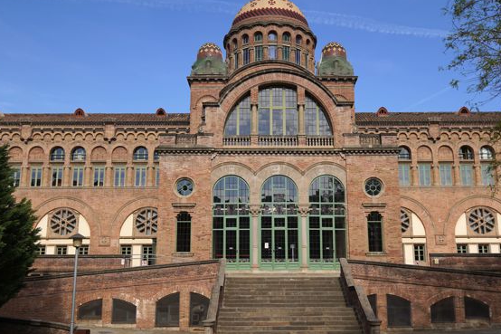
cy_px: 172
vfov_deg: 31.9
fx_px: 584
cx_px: 256
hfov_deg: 46.4
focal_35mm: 42
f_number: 9
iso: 100
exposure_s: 1/250
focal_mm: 31
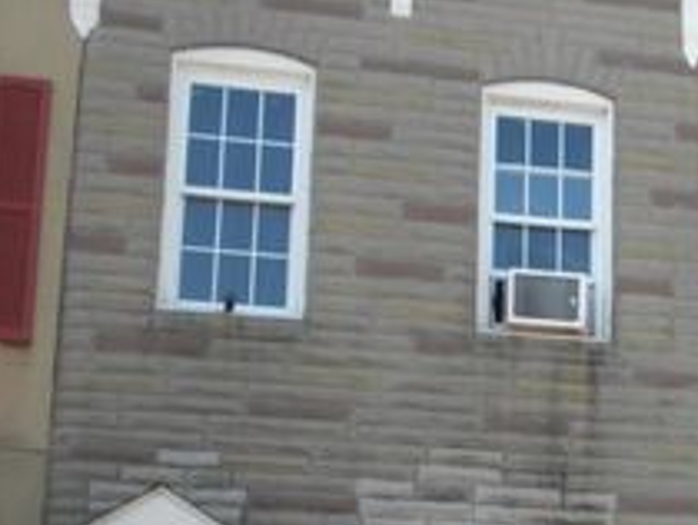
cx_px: 708
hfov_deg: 21.4
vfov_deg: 16.6
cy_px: 483
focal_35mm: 88
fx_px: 1776
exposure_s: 1/455
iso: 107
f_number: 3.5
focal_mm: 6.6
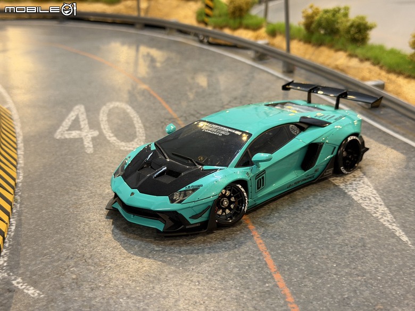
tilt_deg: -21.4
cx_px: 208
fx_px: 575
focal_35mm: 48
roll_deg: +1.8
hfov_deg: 39.7
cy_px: 156
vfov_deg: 30.3
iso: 250
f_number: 1.78
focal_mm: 6.76
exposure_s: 1/40
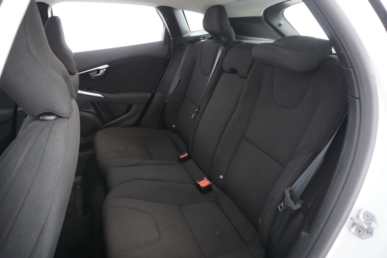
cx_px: 194
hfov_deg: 73.7
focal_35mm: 24
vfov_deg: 53.1
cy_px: 129
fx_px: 258
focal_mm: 16
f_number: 3.5
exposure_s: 1/40
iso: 6400
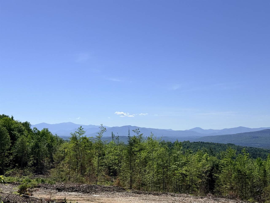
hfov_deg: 39.7
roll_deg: +0.4
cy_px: 102
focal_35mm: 48
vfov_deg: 30.3
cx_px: 135
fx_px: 374
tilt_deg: +5.3
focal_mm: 6.76
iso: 80
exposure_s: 1/11364
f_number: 1.78
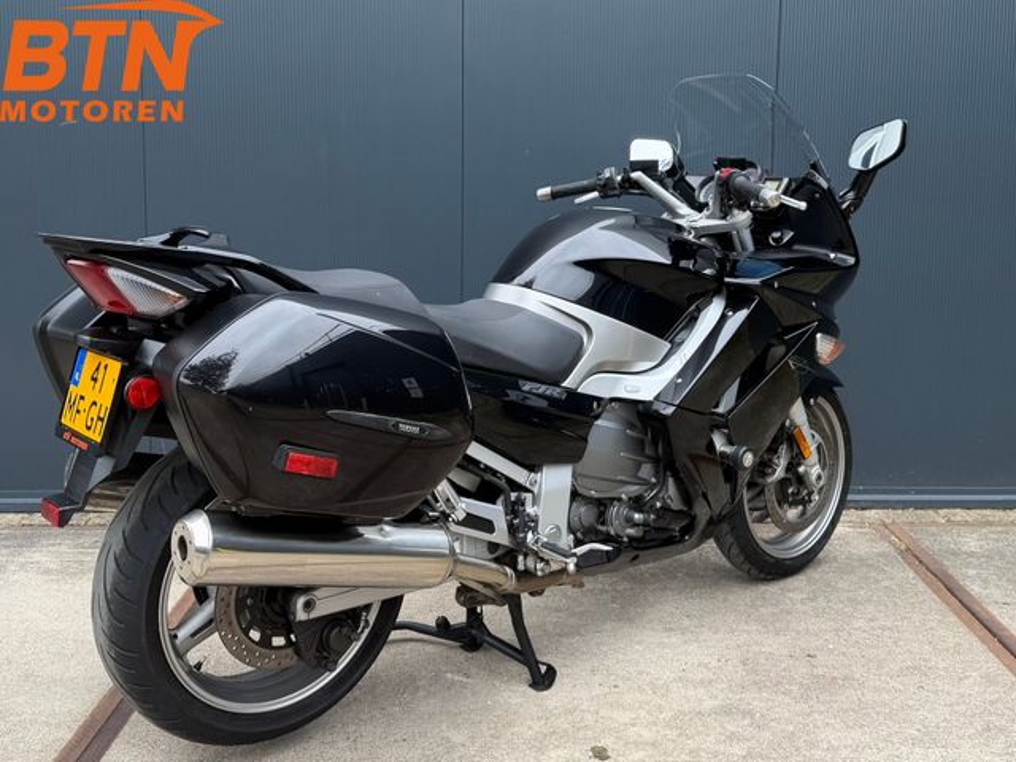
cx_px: 508
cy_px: 381
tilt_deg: -5.8
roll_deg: -0.1
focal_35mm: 24
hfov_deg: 71.6
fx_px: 704
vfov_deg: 56.8
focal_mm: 6.76
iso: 80
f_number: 1.78
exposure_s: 1/289
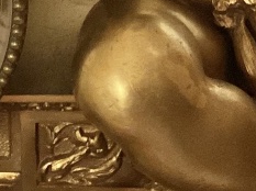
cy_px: -176
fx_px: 1181
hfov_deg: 12.3
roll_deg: -2.0
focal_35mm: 160
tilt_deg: -20.0
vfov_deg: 8.8
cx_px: 79
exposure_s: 1/50
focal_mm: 3.3
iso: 320
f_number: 2.4
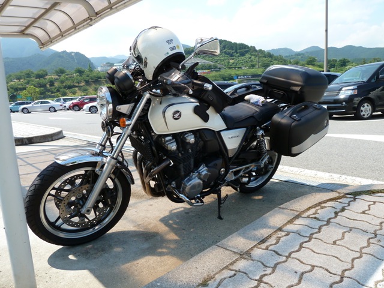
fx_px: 277
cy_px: 144
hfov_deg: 69.4
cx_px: 192
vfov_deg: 54.9
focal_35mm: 25
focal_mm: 4.1
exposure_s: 1/320
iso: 80
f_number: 4
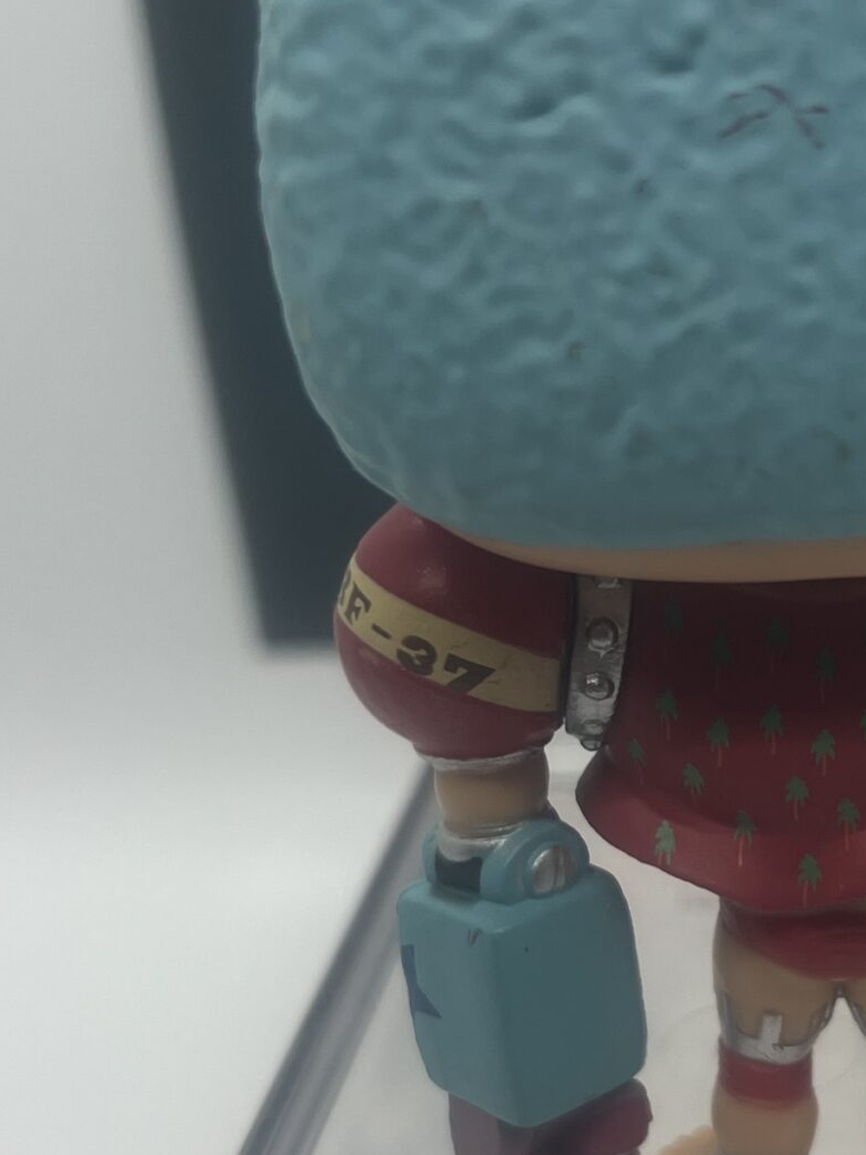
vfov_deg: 30.2
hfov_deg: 22.3
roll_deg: +2.4
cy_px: 716
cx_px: 789
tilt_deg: -19.4
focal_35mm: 64
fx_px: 2135
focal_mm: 5.7
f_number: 1.5
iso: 40
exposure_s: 1/266
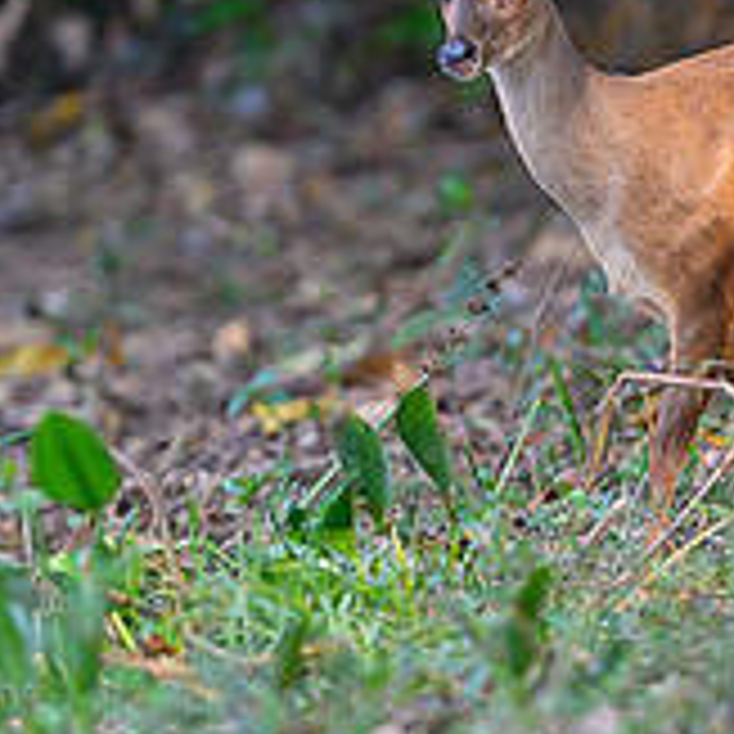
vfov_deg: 1.0
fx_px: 41766
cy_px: 175
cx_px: 393
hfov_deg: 1.0
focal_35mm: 1741
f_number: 4
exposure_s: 1/320
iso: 800
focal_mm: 500
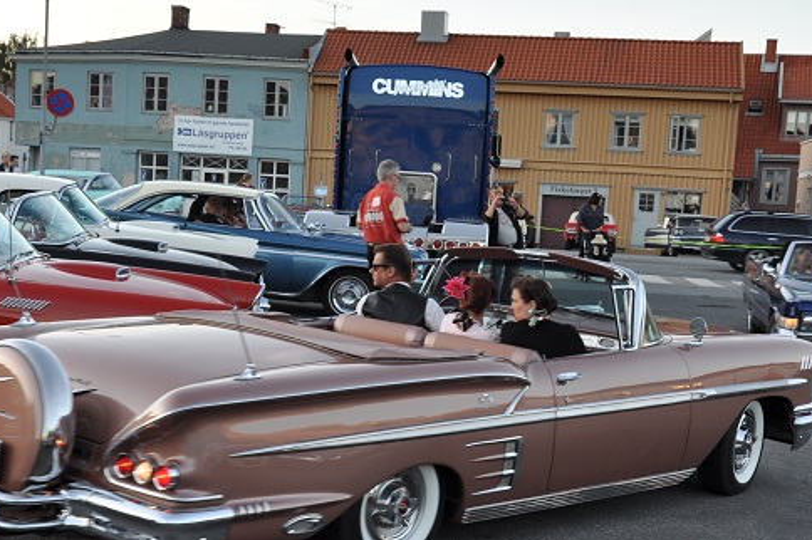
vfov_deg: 22.6
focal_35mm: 60
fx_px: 1348
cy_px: 363
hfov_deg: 33.5
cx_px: 357
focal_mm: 25
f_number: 7.1
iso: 200
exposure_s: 1/50
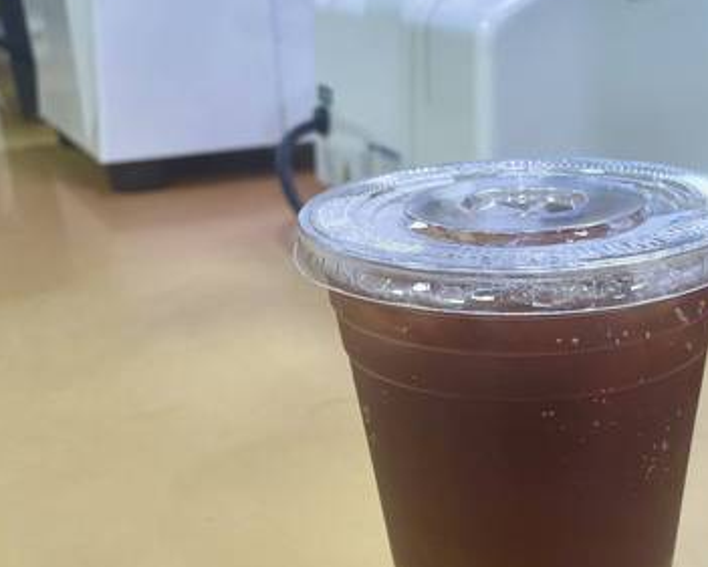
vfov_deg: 28.3
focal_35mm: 53
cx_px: 514
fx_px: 1111
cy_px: 417
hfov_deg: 34.7
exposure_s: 1/60
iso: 80
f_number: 1.6
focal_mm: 4.2
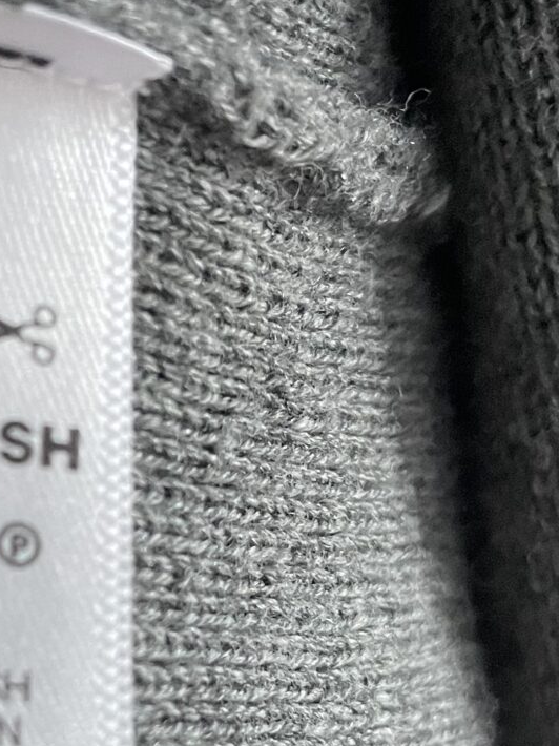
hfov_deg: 19.0
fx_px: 1616
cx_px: -29
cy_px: 599
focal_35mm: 75
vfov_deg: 25.5
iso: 400
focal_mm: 4.2
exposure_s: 1/60
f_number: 1.6
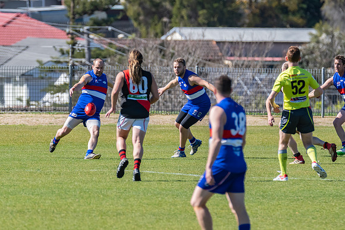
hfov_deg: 2.7
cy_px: 92
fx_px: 7398
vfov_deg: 1.8
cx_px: 138
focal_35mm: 772
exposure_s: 1/2000
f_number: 8
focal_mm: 420
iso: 800
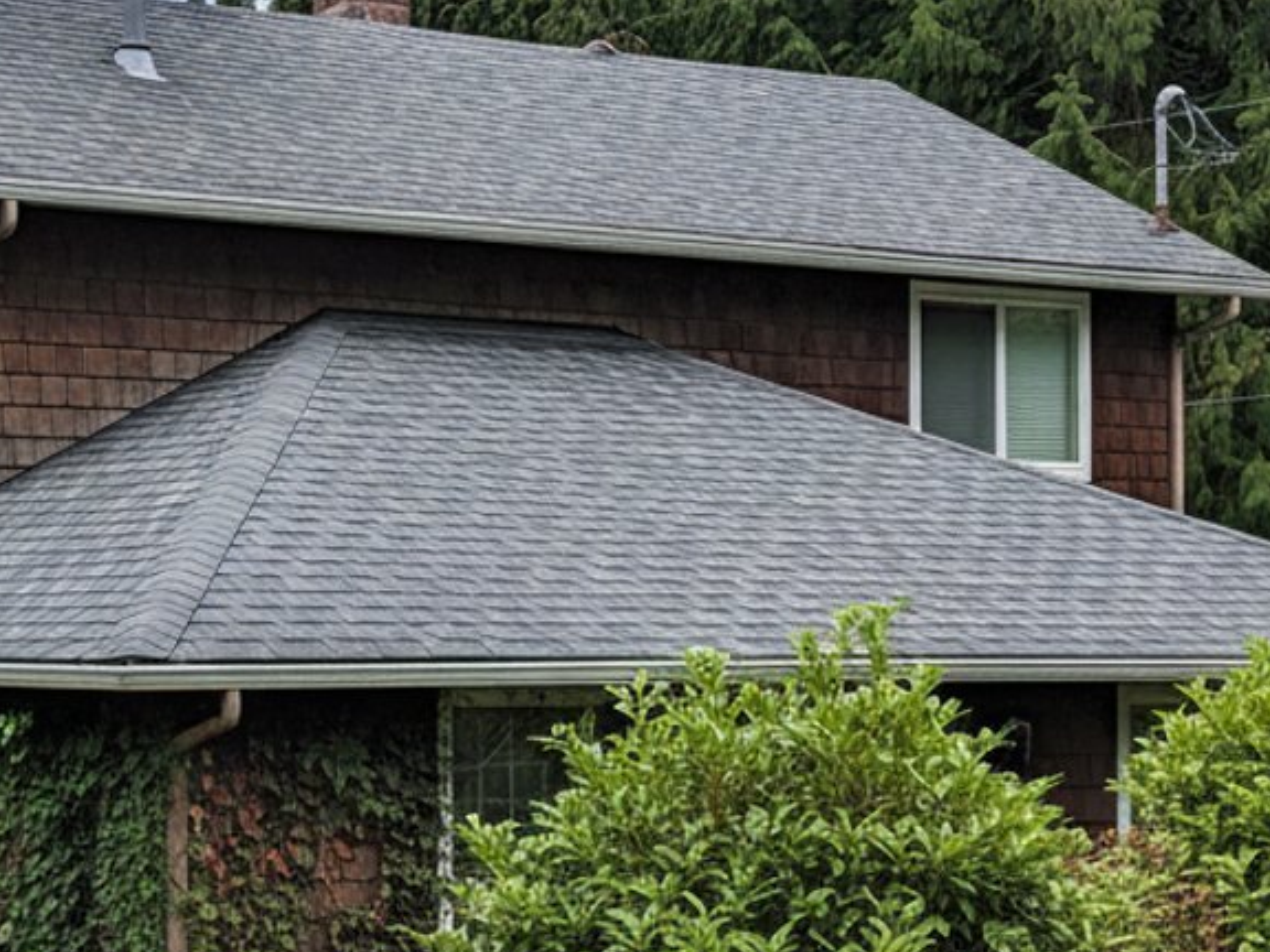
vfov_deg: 29.1
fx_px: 1834
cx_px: 421
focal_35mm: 50
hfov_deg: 37.8
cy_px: 461
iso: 75
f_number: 1.68
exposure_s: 1/1208
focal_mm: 6.8
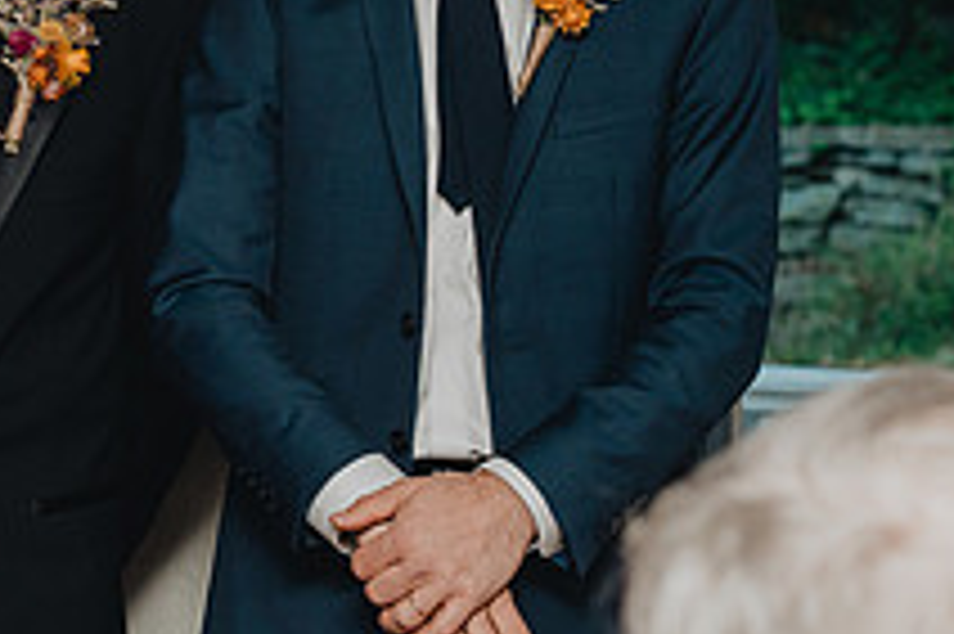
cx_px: -135
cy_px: 0
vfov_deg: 6.1
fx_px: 5984
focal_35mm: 226
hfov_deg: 9.0
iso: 1000
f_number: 6.3
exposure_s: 1/200
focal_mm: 78
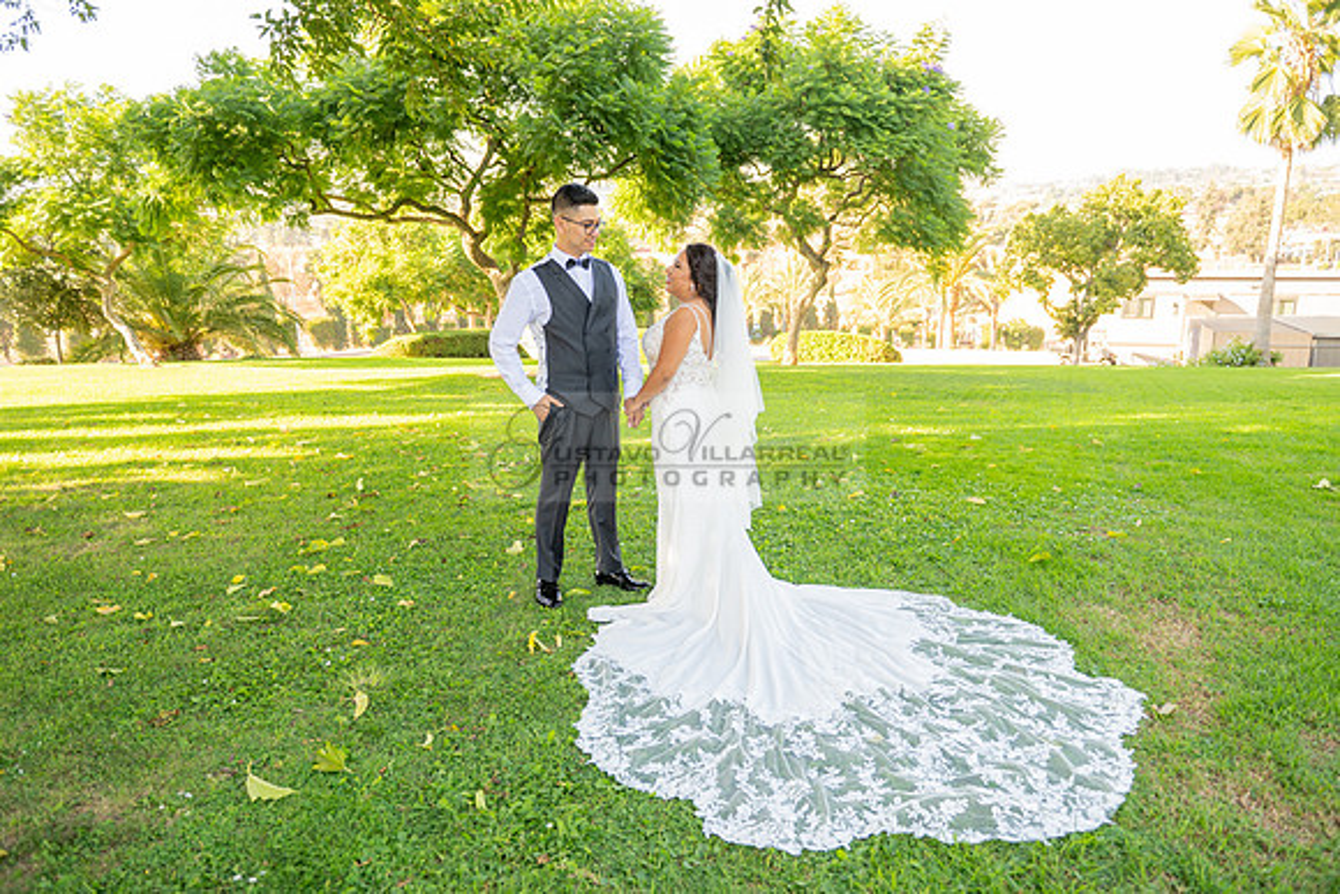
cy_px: 447
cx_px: 670
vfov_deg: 53.2
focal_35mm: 24
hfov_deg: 73.7
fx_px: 894
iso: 200
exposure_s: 1/200
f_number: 3.5
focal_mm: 24
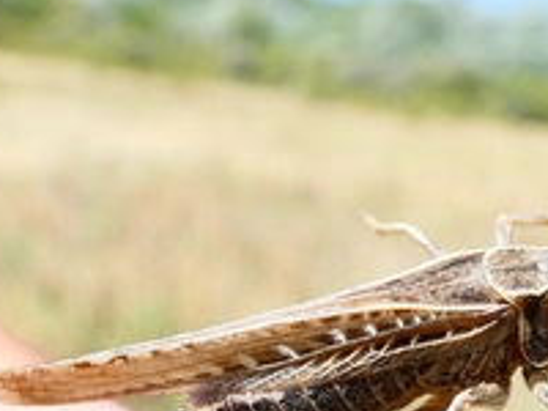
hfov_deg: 30.2
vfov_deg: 22.4
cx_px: 332
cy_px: 373
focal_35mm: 64
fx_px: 1013
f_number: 2.8
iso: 80
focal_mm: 3.6
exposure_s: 1/800
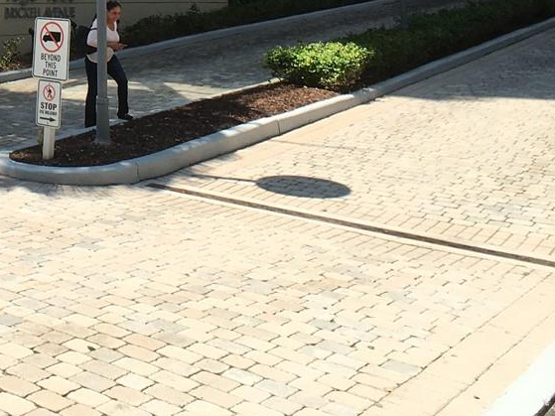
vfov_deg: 16.9
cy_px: -96
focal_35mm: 83
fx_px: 1330
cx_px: -90
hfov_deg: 22.0
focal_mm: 4.15
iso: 25
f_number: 2.2
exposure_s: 1/916
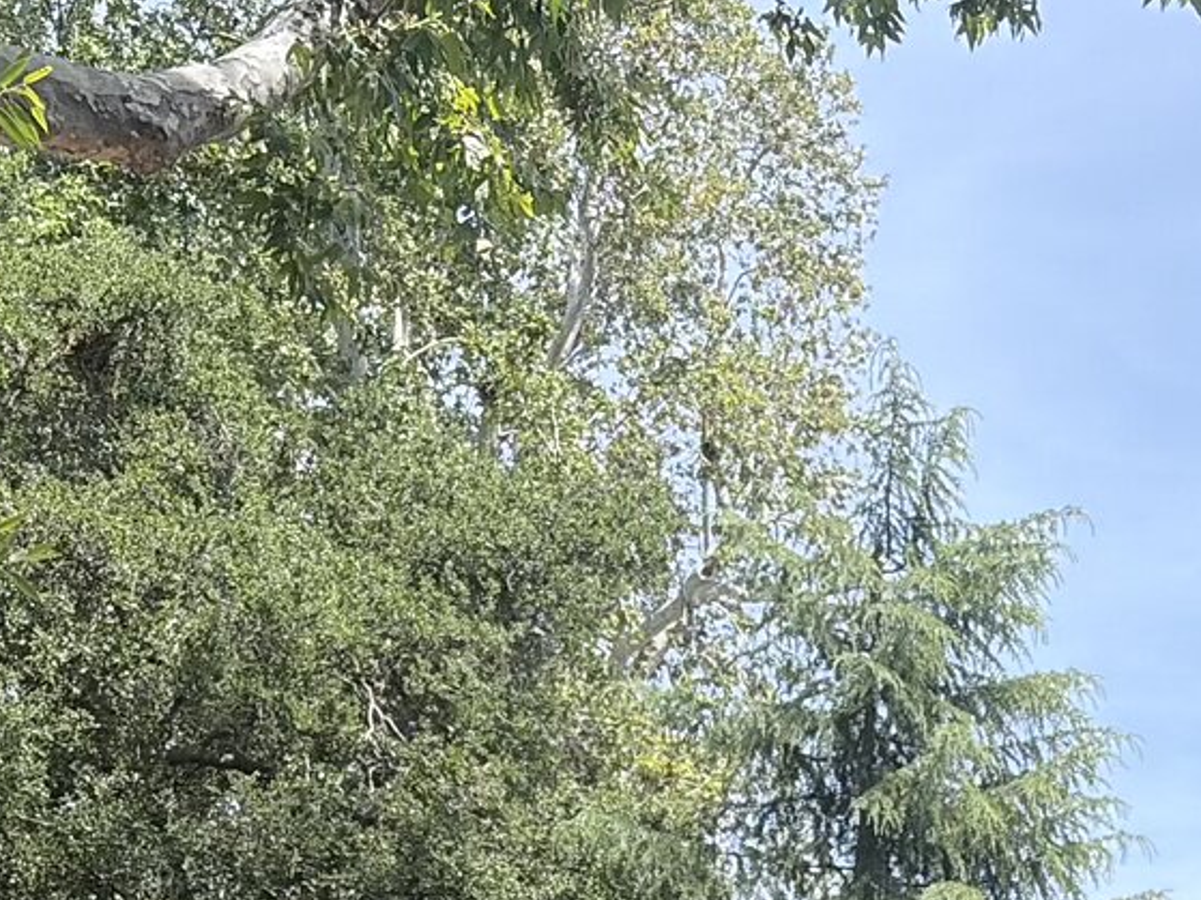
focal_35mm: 93
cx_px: 1431
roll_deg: -0.1
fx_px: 3226
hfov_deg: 19.8
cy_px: 1589
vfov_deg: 14.2
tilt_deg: -1.3
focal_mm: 5.96
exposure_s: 1/1393
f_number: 1.6
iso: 50
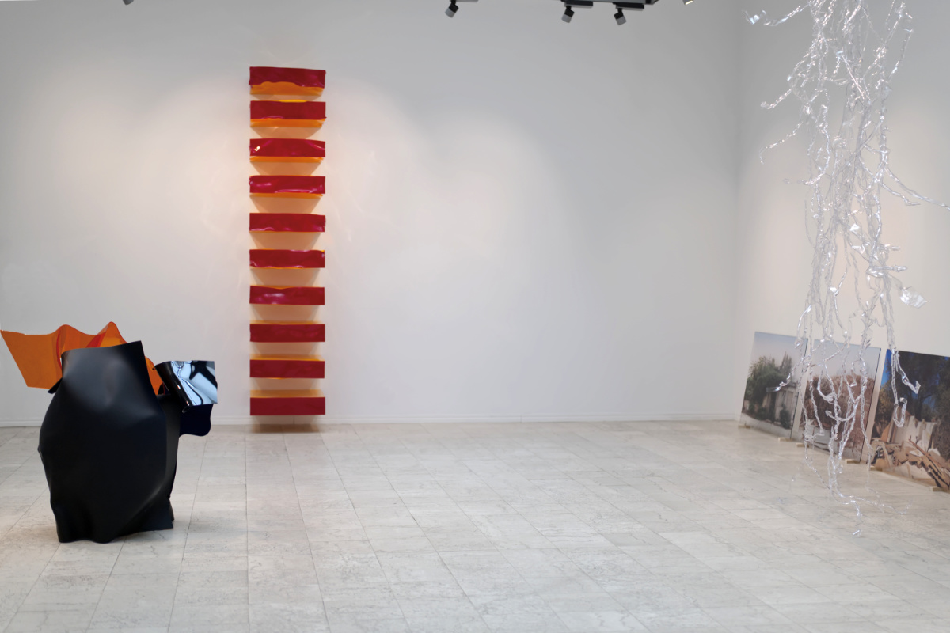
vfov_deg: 27.0
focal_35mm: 50
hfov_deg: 39.6
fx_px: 1319
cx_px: 475
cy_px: 316
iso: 640
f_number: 1.8
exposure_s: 1/800
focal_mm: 50
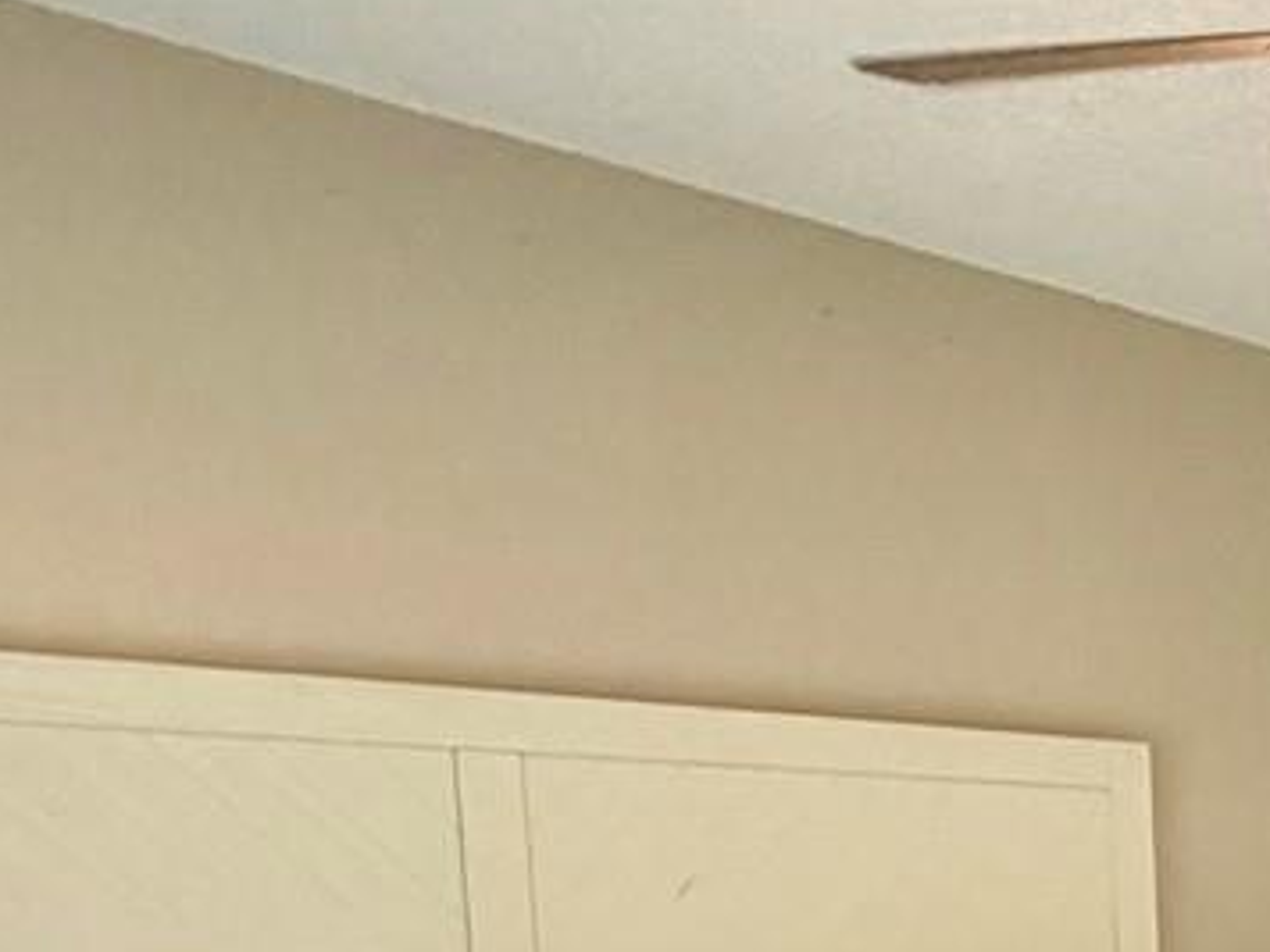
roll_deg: +0.7
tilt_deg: -6.0
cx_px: 1923
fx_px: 2311
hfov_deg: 24.0
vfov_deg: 21.4
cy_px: 1187
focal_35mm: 63
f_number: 2.2
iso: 160
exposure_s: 1/120
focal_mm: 2.22
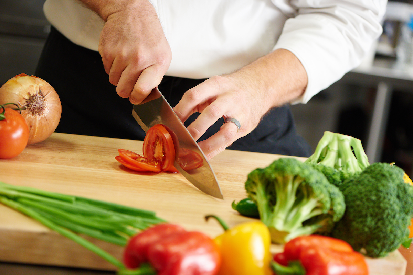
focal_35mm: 105
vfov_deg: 13.1
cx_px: 206
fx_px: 1205
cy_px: 138
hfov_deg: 19.4
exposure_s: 1/160
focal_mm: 105
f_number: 4.5
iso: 1000
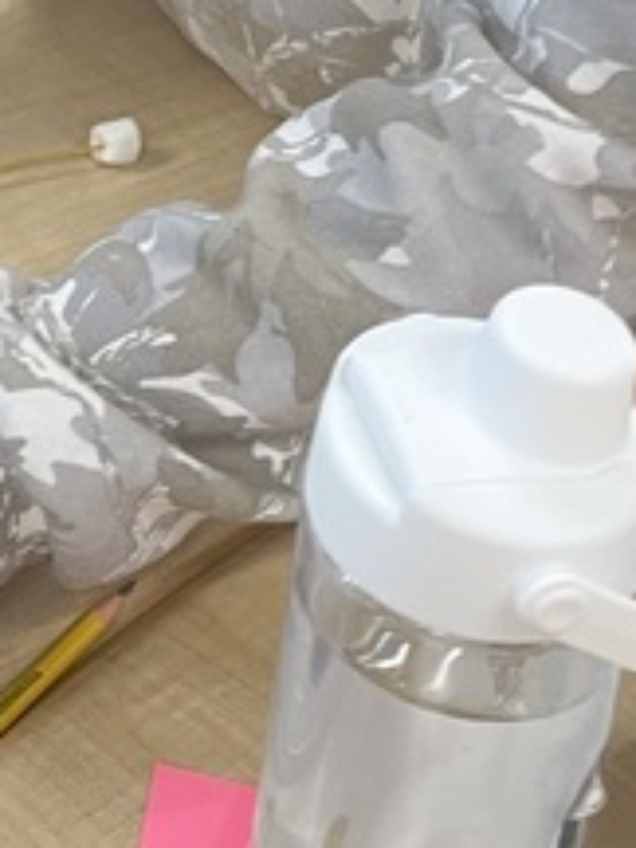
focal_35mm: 123
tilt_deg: -28.6
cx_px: -318
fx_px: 3013
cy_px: -404
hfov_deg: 11.5
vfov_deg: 14.9
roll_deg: -1.5
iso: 160
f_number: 1.6
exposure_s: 1/60
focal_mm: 5.1
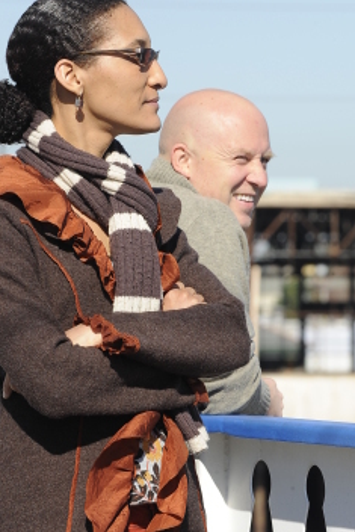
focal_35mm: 307
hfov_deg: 4.5
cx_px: 171
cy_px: 288
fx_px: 4536
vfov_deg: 6.7
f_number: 11
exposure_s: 1/200
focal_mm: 200
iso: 200
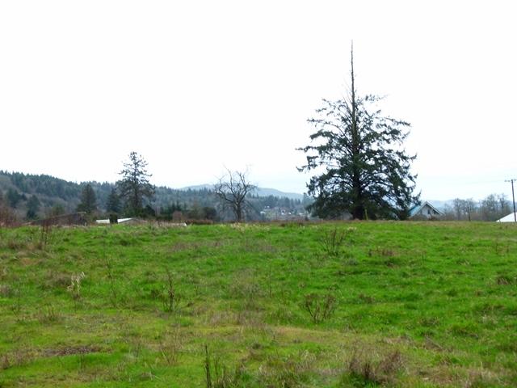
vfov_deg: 25.7
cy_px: 194
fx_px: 851
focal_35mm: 57
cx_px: 258
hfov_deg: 33.8
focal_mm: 10.2
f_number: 3.2
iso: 100
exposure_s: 1/100
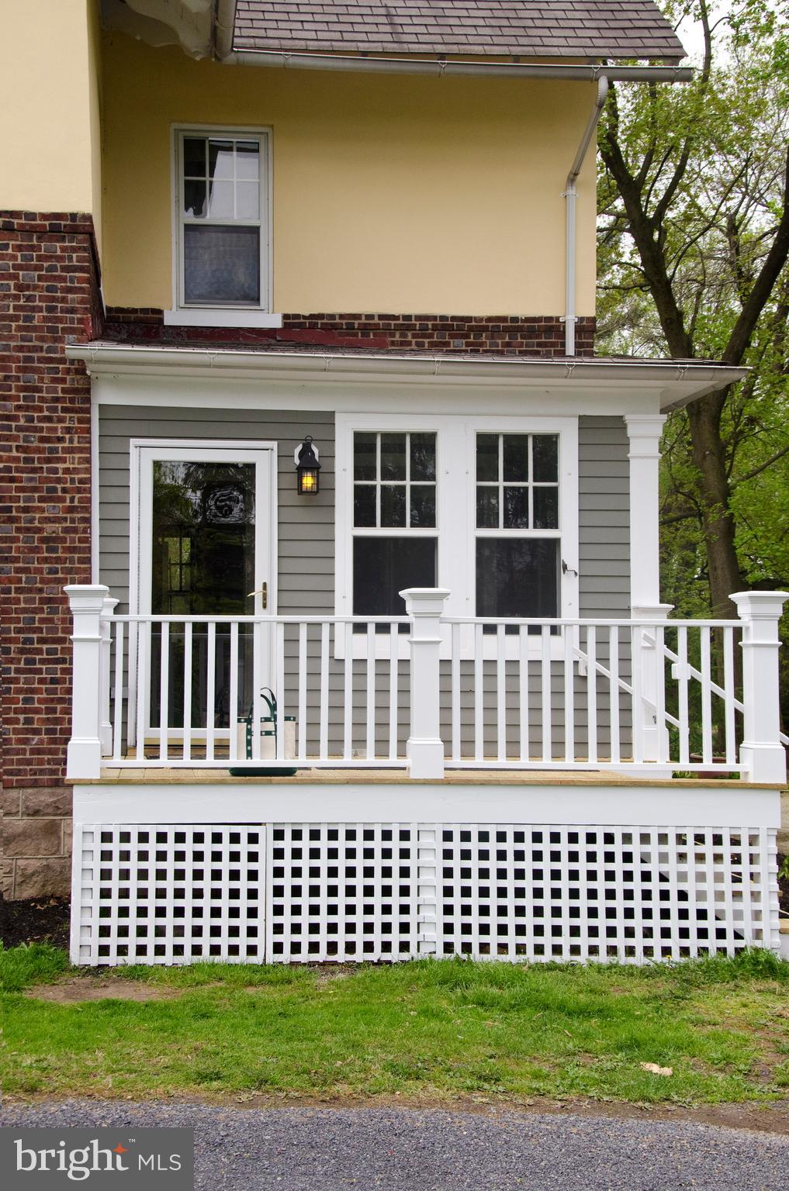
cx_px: 394
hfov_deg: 29.7
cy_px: 596
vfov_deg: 43.7
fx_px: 1486
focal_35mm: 45
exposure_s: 1/400
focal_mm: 30
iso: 500
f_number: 10
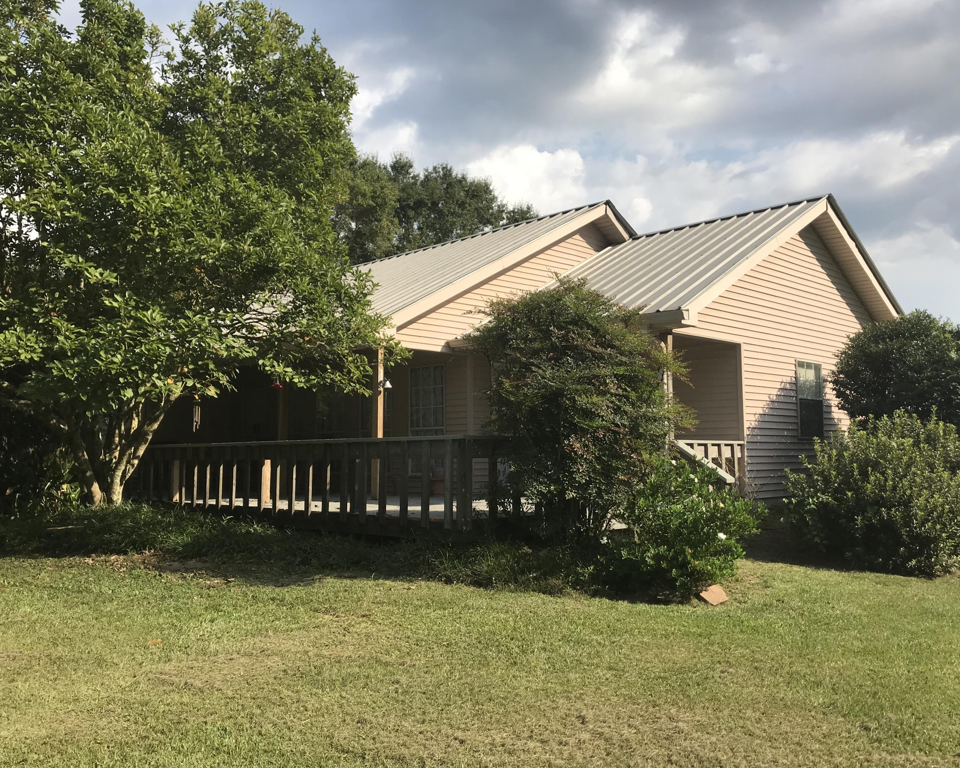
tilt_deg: +6.8
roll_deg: +0.4
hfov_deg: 58.8
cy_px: 382
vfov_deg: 48.5
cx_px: 499
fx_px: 852
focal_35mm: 30
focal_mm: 3.99
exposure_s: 1/1842
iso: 20
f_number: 1.8
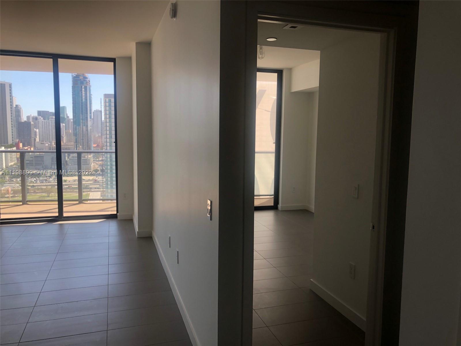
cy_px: 173
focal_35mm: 28
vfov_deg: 49.7
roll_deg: -0.1
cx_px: 230
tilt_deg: -5.7
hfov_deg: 63.4
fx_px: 373
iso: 50
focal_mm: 4
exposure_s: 1/120
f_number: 1.8
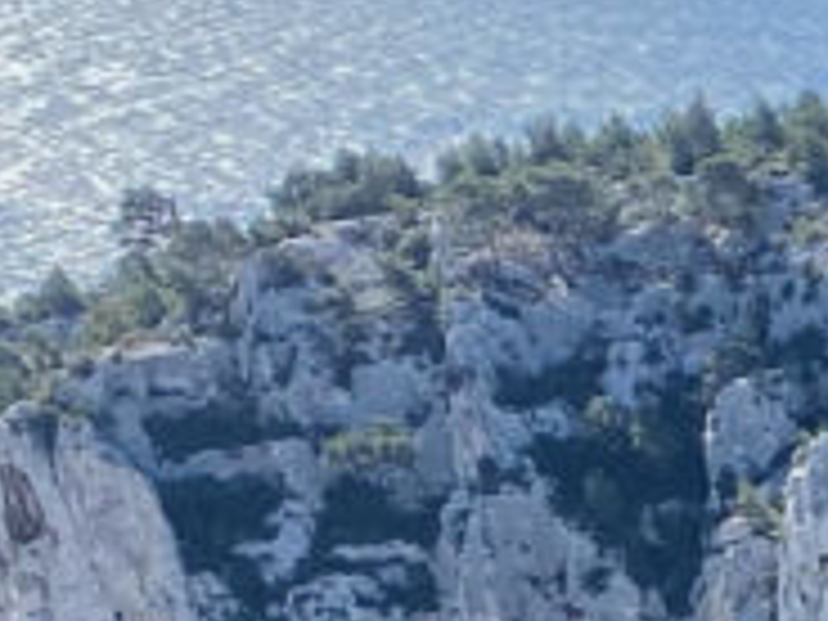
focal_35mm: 167
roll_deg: -0.9
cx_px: 1732
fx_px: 3995
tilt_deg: -20.9
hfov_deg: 10.7
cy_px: 1580
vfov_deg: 8.1
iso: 32
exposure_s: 1/1961
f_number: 1.8
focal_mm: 4.25
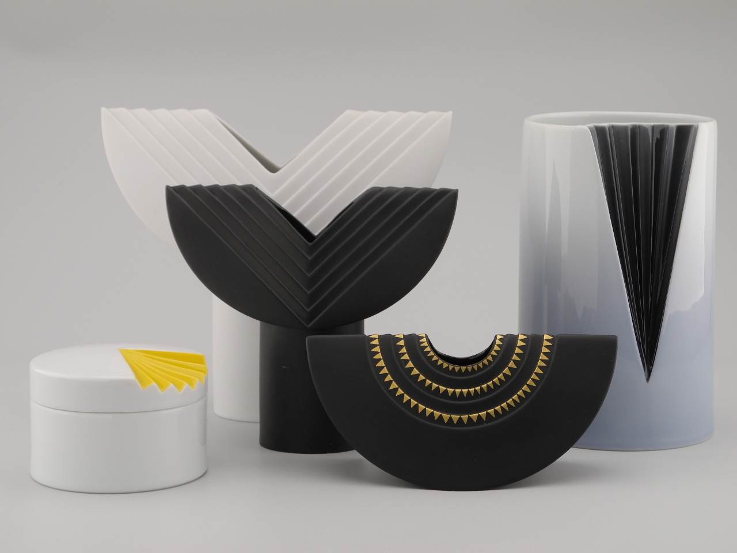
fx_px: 2236
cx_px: 368
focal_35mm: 105
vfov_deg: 14.1
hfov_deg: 18.7
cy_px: 276
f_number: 5
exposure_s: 1/100
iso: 100
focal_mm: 22.5
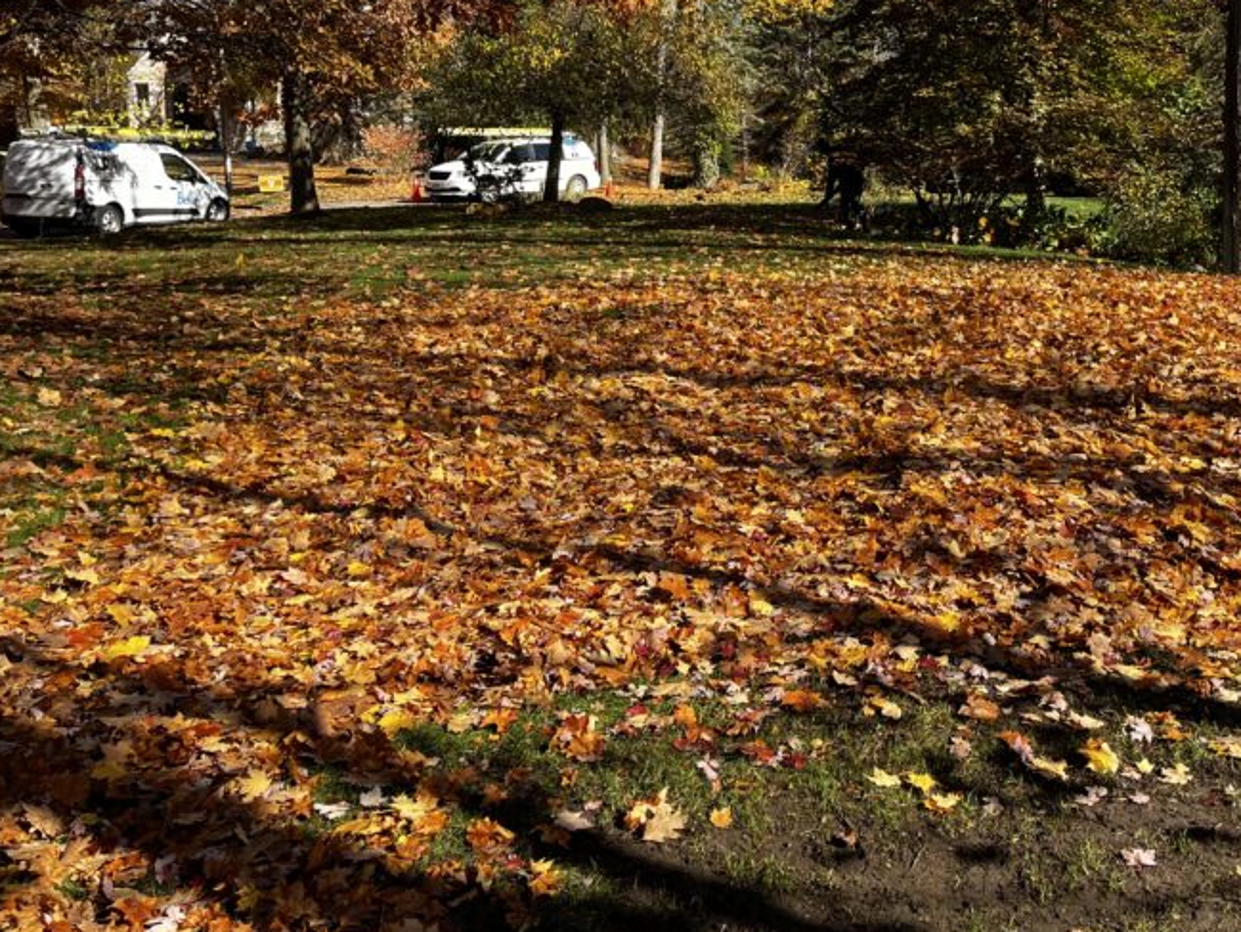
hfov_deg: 44.7
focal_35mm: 41
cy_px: 279
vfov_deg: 34.7
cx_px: 880
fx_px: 1470
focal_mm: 5.1
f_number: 1.6
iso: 50
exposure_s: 1/1294
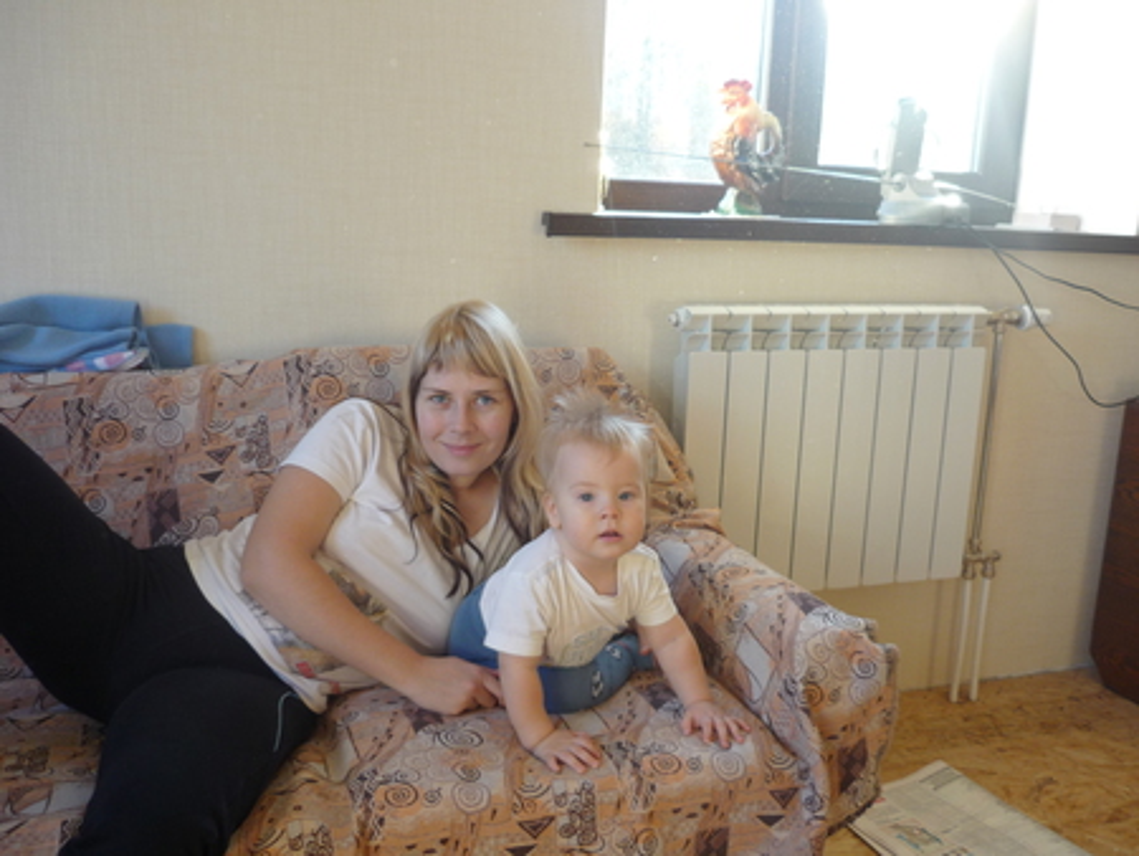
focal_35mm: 33
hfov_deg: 55.3
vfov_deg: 43.0
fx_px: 1086
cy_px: 428
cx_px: 570
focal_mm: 5.5
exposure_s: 1/30
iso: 100
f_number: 2.8
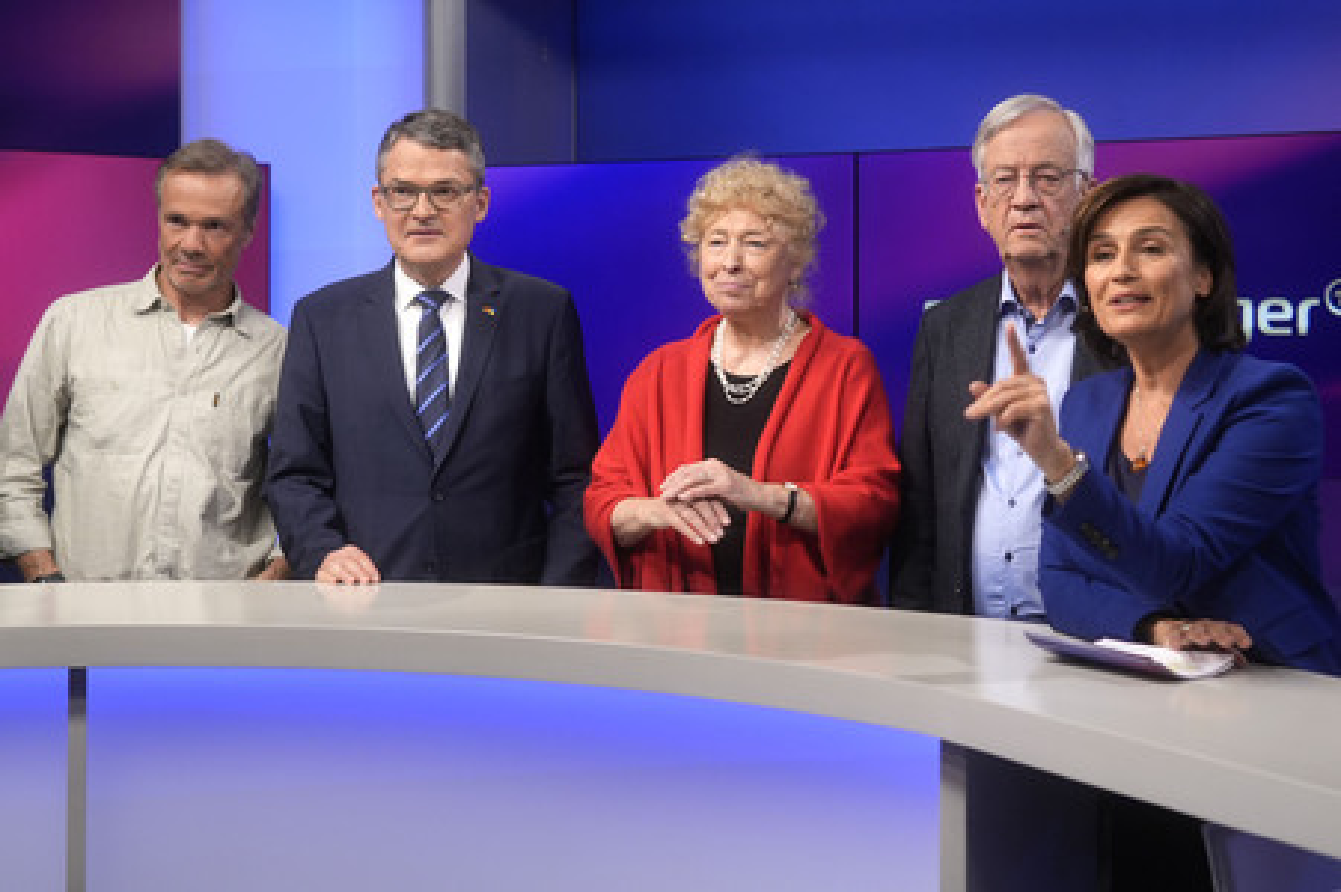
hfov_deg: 43.6
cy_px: 446
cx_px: 670
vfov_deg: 29.8
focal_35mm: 45
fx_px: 1675
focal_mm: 30
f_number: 2.2
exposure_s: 1/250
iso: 640
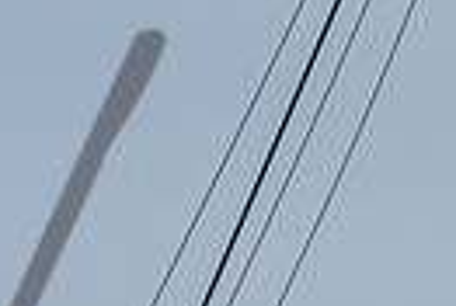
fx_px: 11616
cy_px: 397
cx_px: 788
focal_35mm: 915
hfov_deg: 2.2
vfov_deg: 1.5
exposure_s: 1/1600
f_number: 6.3
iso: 320
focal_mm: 110
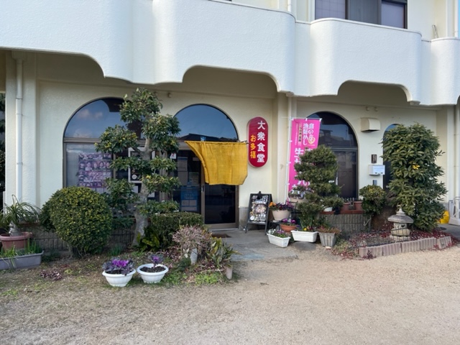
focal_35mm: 26
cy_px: 172
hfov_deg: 67.3
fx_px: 346
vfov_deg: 53.1
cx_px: 230
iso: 50
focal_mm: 5.7
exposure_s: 1/887
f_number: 1.5
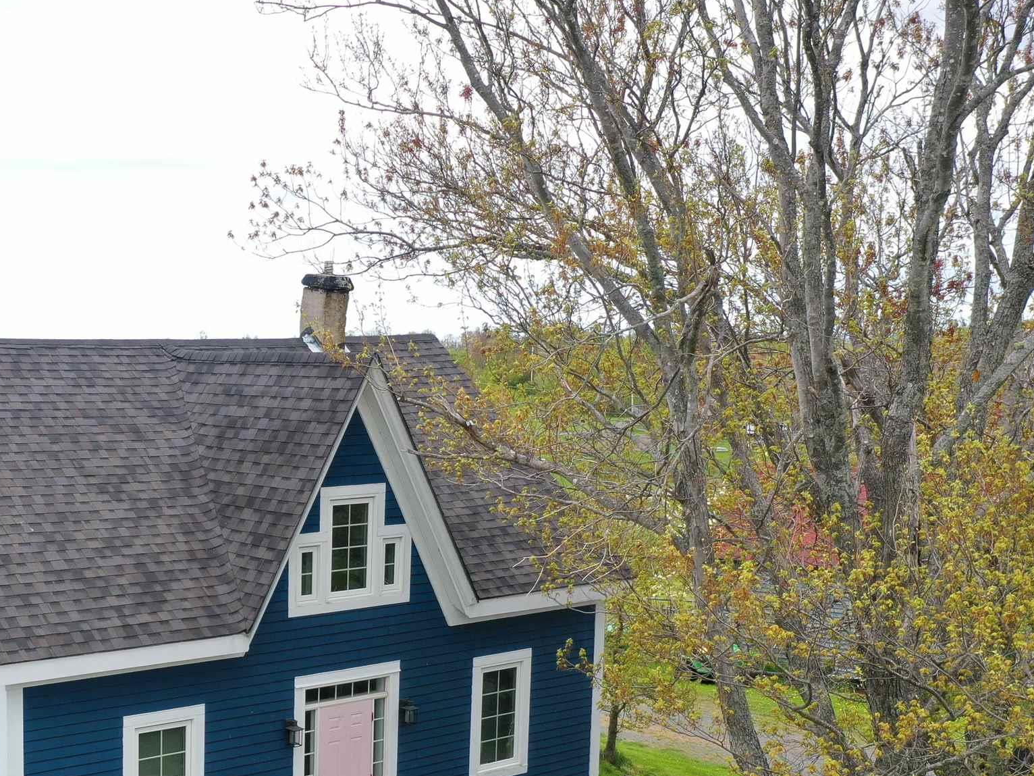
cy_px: 613
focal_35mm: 54
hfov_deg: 34.1
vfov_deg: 26.6
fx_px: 1613
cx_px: 162
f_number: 4.5
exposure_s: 1/200
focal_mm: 10.26
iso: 100
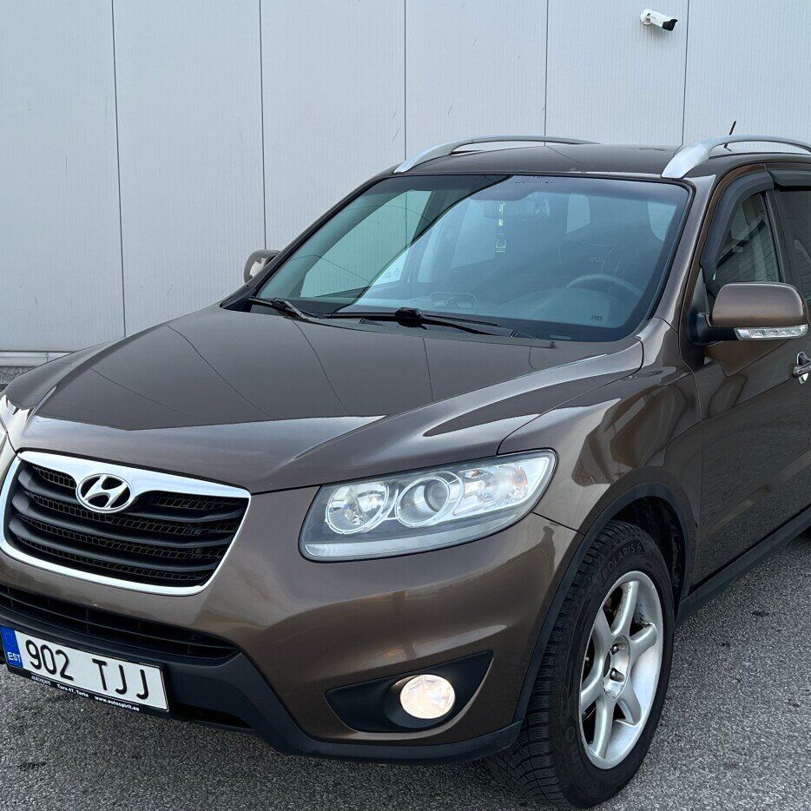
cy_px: 415
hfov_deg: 35.1
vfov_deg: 35.4
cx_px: 513
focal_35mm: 48
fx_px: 1272
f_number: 1.5
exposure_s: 1/753
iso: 50
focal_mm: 5.7
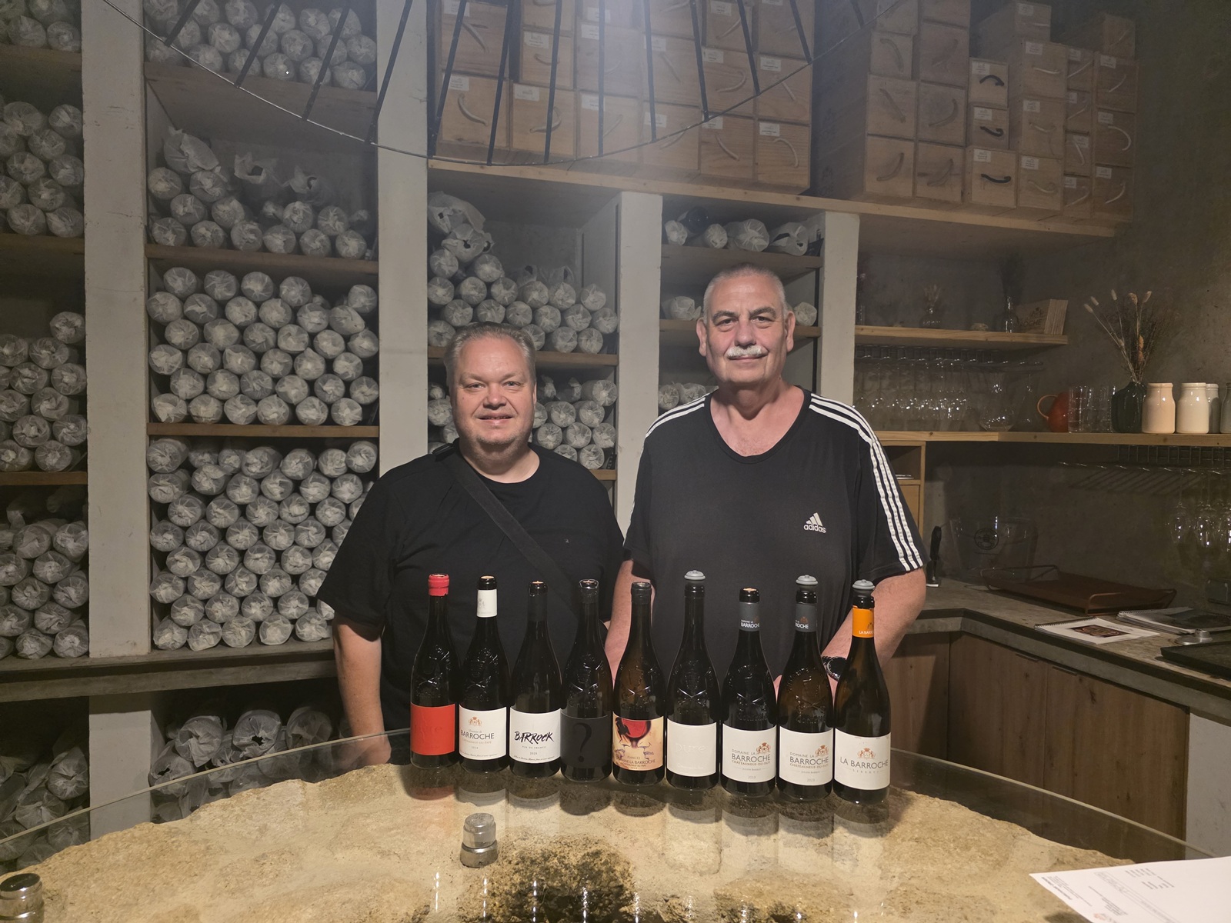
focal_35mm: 23
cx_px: 616
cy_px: 462
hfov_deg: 73.9
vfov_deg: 58.9
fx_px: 818
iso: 1600
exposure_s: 1/100
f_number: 1.7
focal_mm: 6.3
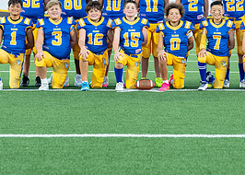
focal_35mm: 133
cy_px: 19
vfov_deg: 10.7
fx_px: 925
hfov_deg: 15.1
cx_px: 161
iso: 800
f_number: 2.8
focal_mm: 50
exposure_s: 1/320
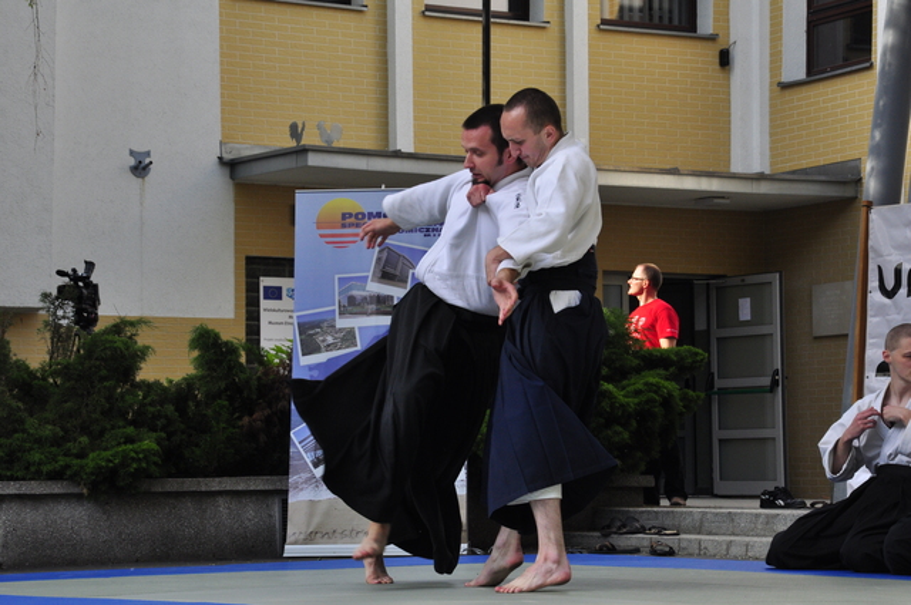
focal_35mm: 105
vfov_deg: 13.0
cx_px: 456
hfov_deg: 19.5
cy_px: 302
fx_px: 2654
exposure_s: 1/250
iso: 500
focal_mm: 70
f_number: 13
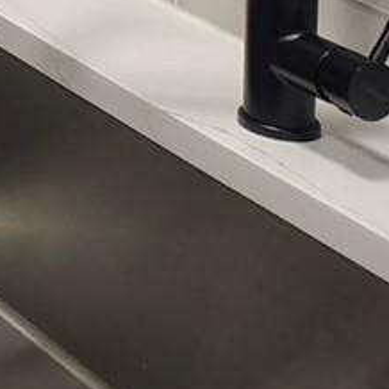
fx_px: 1983
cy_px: -600
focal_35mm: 156
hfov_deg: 8.3
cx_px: -980
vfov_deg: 9.7
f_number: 1.8
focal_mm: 5.56
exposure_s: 1/120
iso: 651
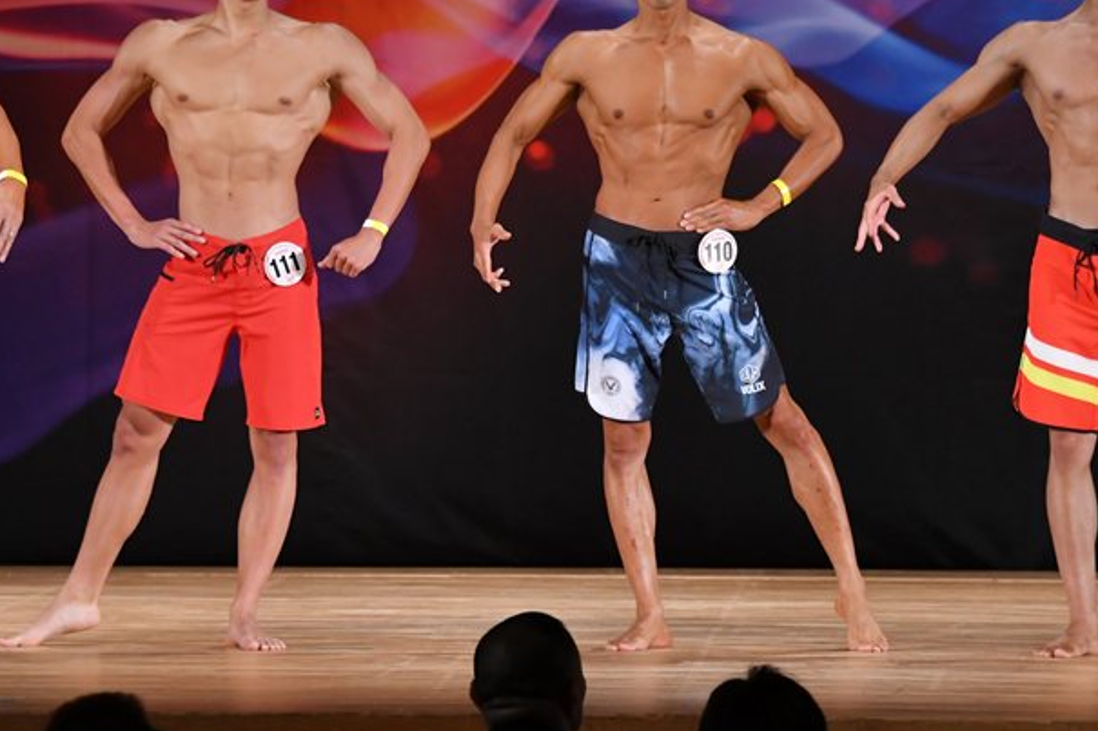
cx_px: 598
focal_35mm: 288
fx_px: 8781
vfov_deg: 4.8
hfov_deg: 7.2
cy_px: 294
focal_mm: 150
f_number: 5.6
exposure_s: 1/400
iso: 3200
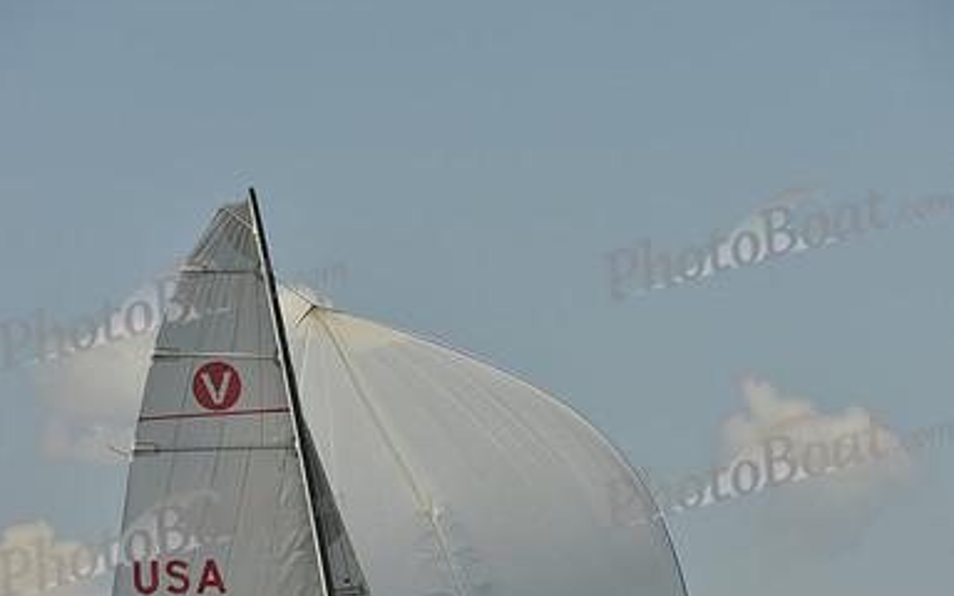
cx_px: 476
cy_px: 631
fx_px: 8008
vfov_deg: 4.3
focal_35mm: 308
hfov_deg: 6.8
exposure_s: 1/1600
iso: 280
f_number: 9
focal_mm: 200
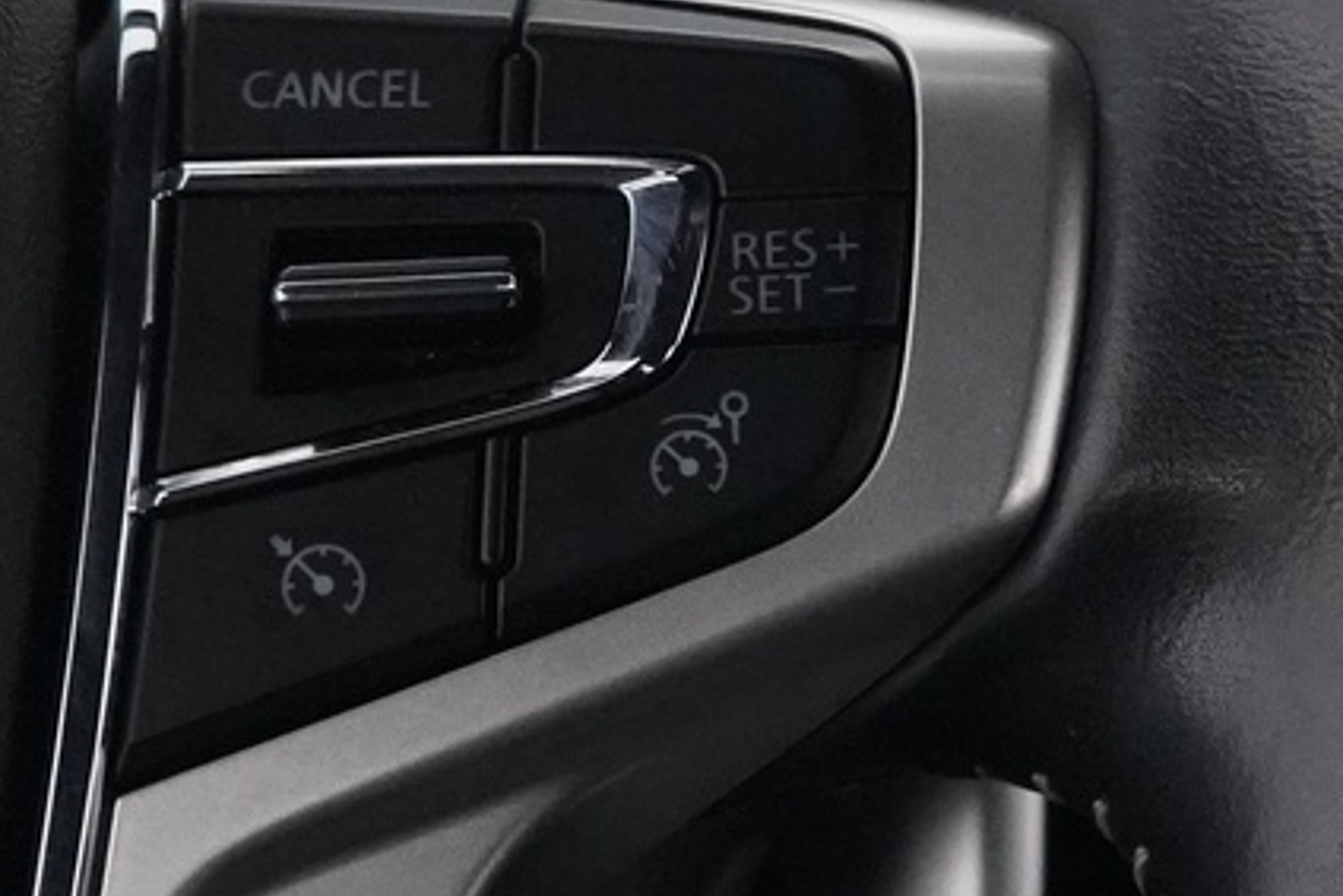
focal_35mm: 210
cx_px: 1387
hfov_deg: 9.7
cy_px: 237
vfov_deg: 6.5
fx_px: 7836
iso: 12800
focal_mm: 55
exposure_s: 1/125
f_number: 5
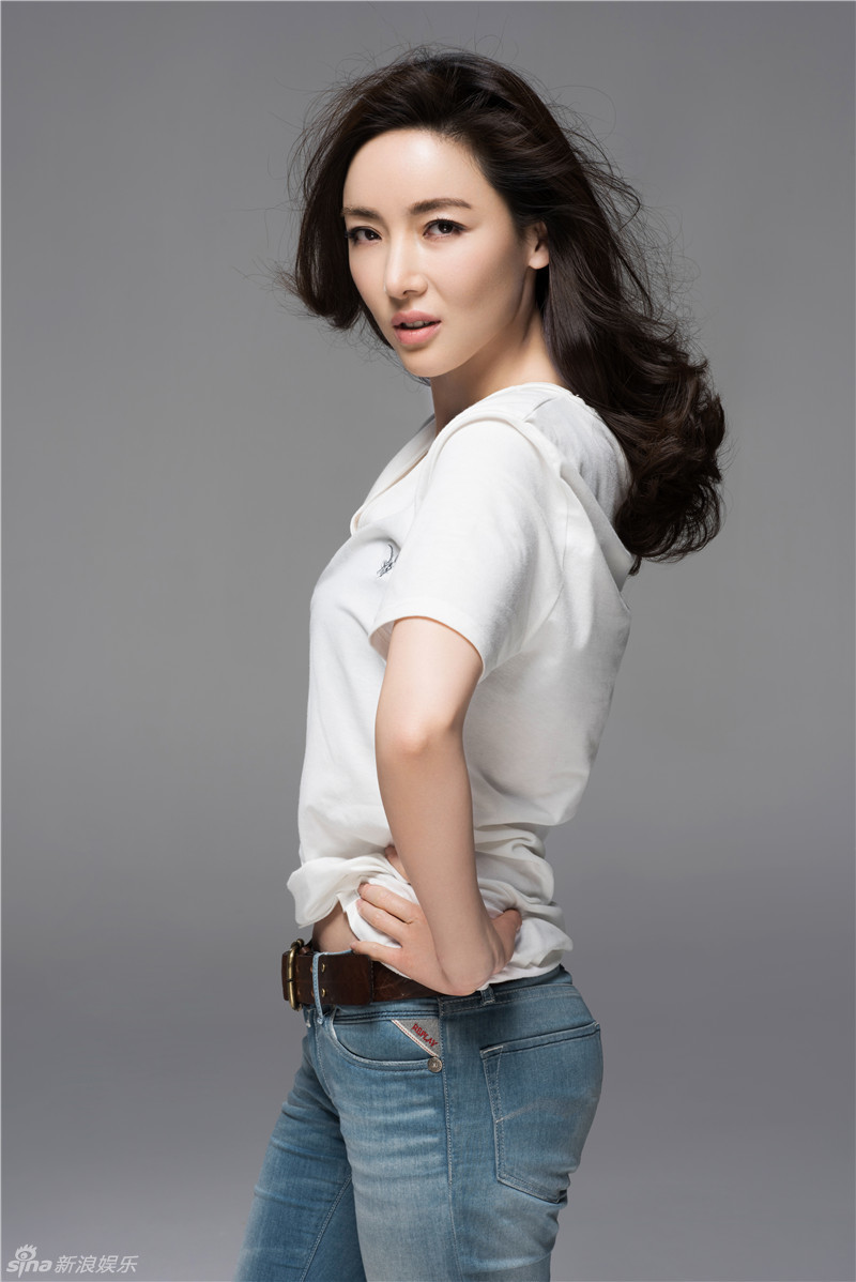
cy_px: 641
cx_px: 428
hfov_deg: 16.1
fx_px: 3028
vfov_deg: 23.9
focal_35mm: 85
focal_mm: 85
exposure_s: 1/125
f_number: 13
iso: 100
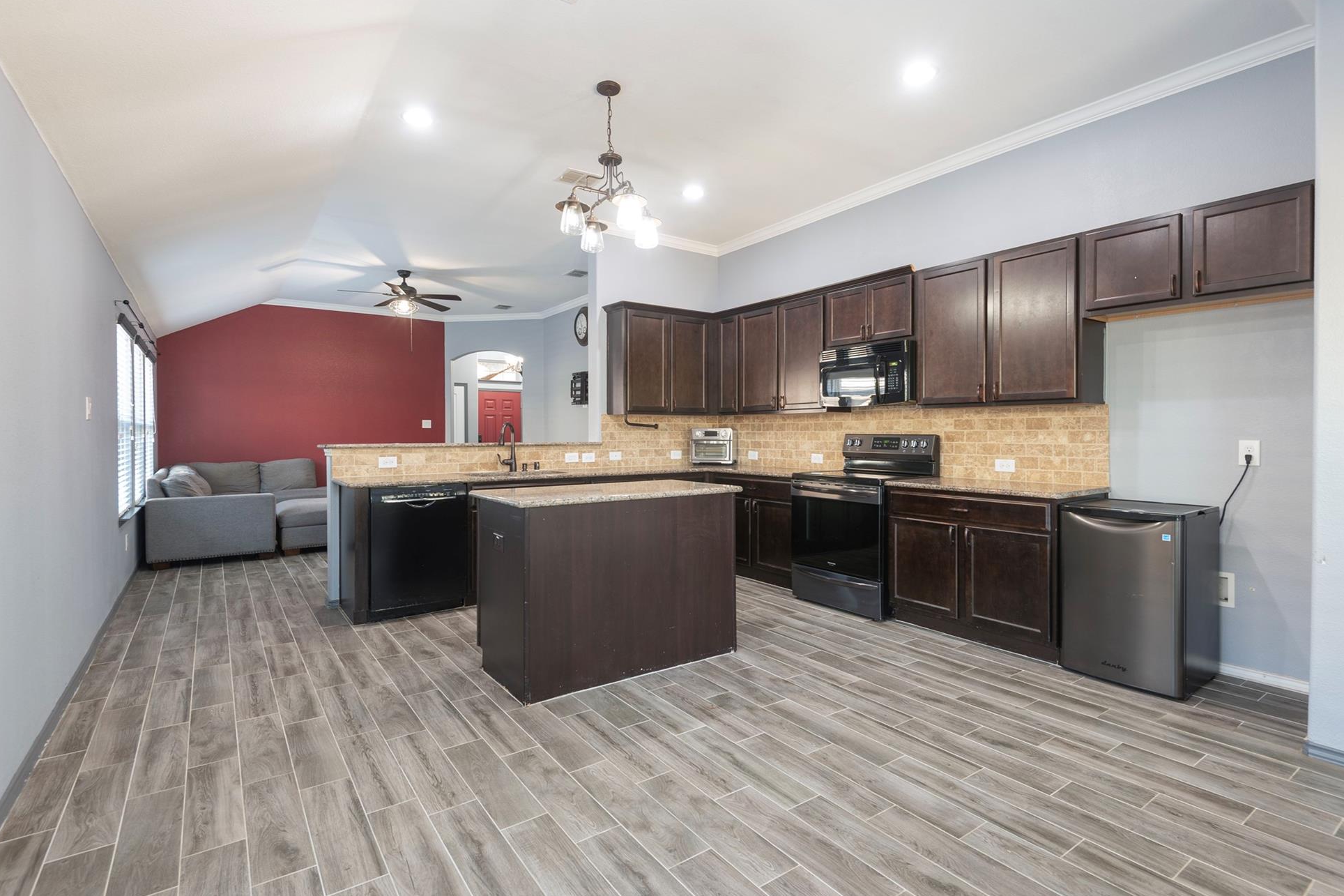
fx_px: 635
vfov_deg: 70.4
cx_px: 676
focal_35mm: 17
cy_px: 438
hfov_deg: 93.3
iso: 100
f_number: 7.1
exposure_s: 1.3
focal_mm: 16
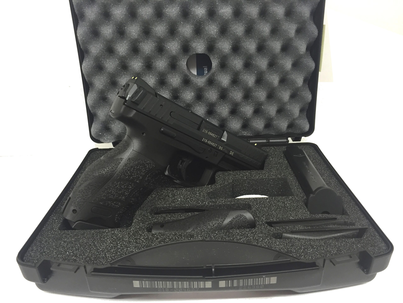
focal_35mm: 29
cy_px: 152
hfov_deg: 61.7
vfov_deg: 48.2
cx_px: 202
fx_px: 338
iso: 50
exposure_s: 1/33
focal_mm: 4.15
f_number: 2.2
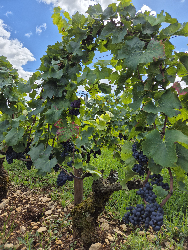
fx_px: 167
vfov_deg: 73.9
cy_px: 125
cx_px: 94
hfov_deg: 58.9
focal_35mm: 23
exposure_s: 1/2040
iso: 25
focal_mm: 5.4
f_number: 1.8
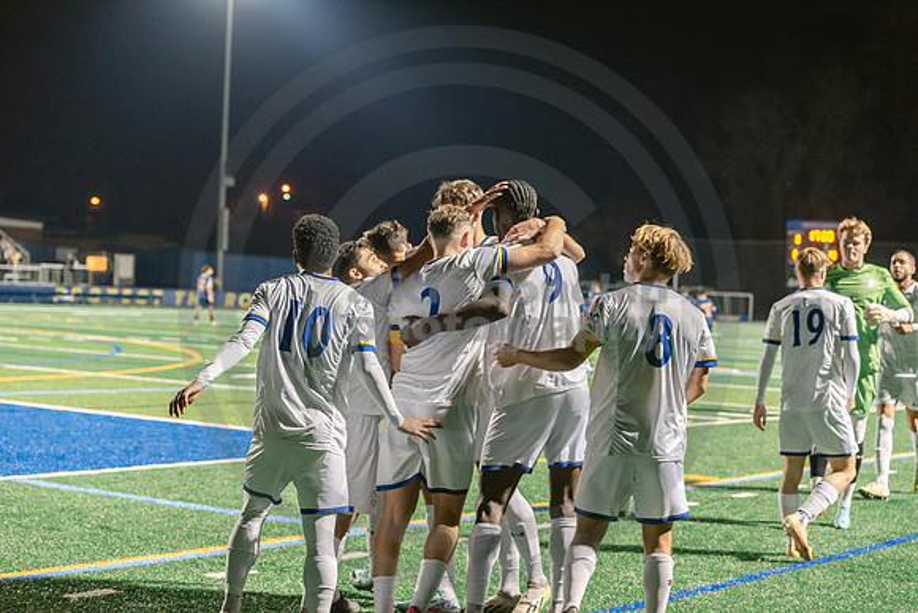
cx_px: 459
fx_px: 1785
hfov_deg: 28.8
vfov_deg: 19.5
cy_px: 306
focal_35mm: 70
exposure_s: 1/250
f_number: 3.2
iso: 2500
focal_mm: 70
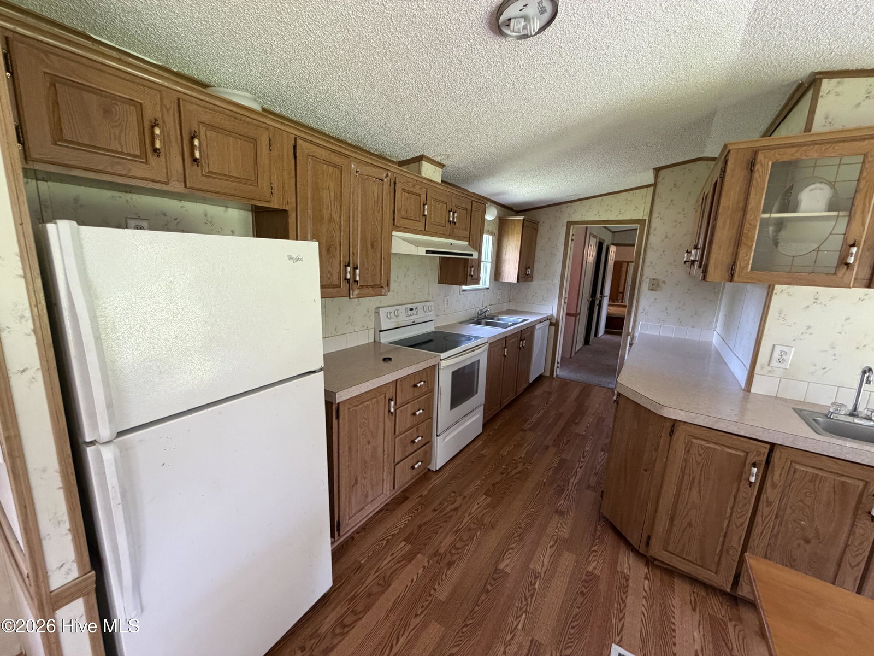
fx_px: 353
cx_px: 437
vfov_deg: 85.7
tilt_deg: -10.1
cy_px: 328
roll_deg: -2.5
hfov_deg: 102.1
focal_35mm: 14
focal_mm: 2.22
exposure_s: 1/112
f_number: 2.2
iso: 320
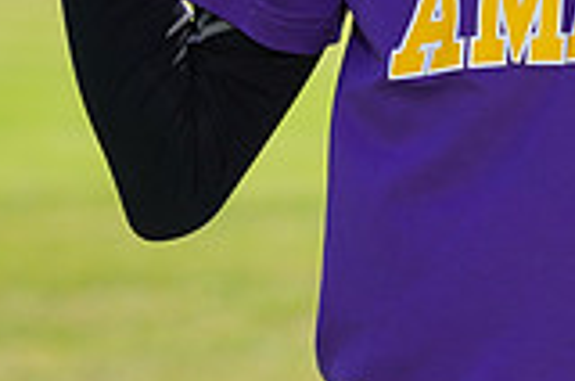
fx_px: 12433
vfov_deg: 1.8
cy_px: -262
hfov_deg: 2.6
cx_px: 697
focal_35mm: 780
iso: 100
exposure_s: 1/250
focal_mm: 215
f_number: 8
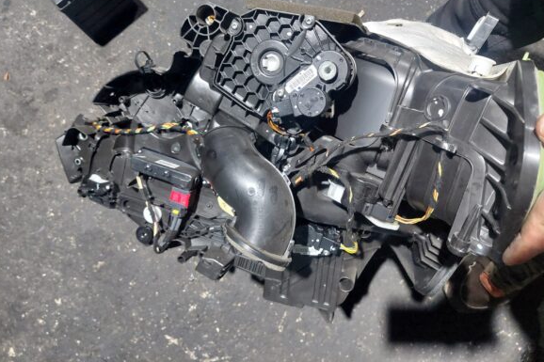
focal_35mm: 27
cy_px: 152
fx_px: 408
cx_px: 277
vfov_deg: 47.7
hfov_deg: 67.4
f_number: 1.8
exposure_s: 1/25
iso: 400
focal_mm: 5.23
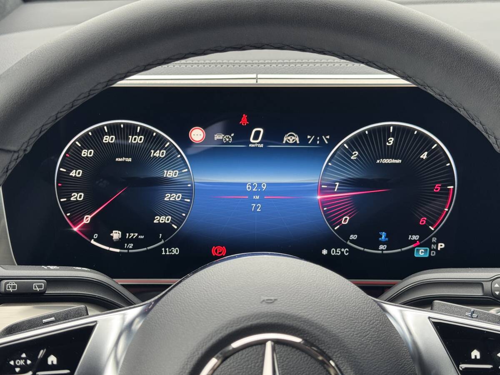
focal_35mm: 48
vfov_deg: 30.3
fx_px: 693
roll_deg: -0.9
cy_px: 188
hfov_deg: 39.7
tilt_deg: -26.8
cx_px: 250
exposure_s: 1/77
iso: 100
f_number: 1.78
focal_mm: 6.76
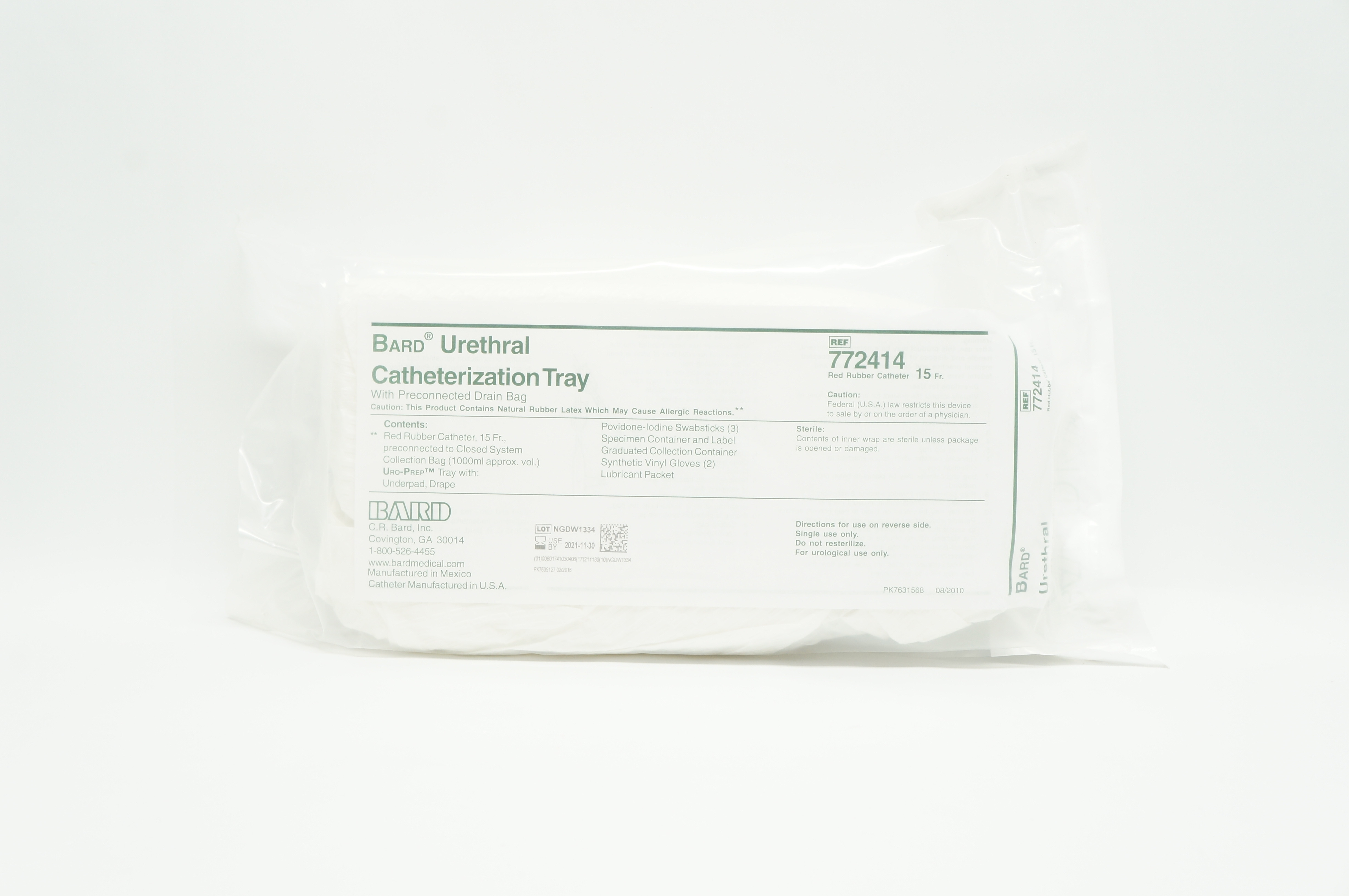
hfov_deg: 43.6
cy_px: 448
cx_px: 674
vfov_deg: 29.8
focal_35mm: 45
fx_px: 1684
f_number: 8
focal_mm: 30
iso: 400
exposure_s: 1/25
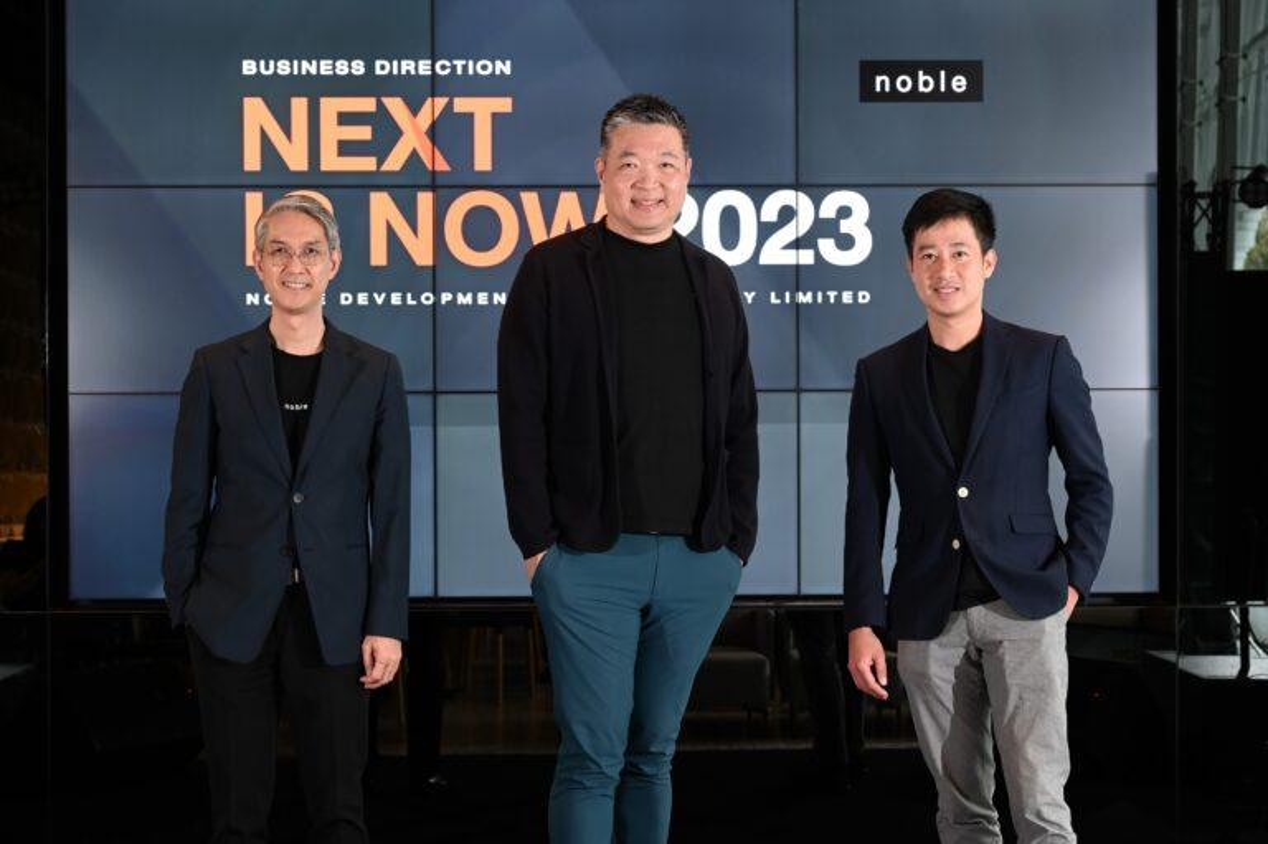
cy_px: 422
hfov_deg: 33.4
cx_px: 634
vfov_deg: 22.6
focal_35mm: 60
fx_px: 2112
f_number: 6.3
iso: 1600
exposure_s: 1/60
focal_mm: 60
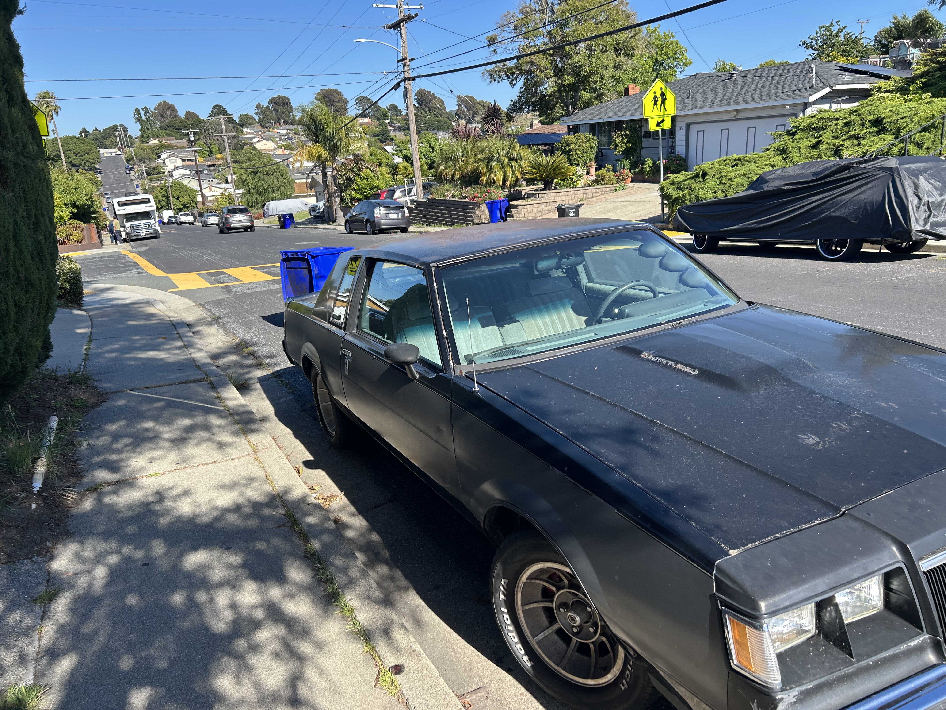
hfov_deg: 67.3
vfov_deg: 53.1
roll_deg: -0.5
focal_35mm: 26
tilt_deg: -19.4
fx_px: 711
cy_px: 355
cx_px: 473
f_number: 1.5
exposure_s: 1/1724
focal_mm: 5.7
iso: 50
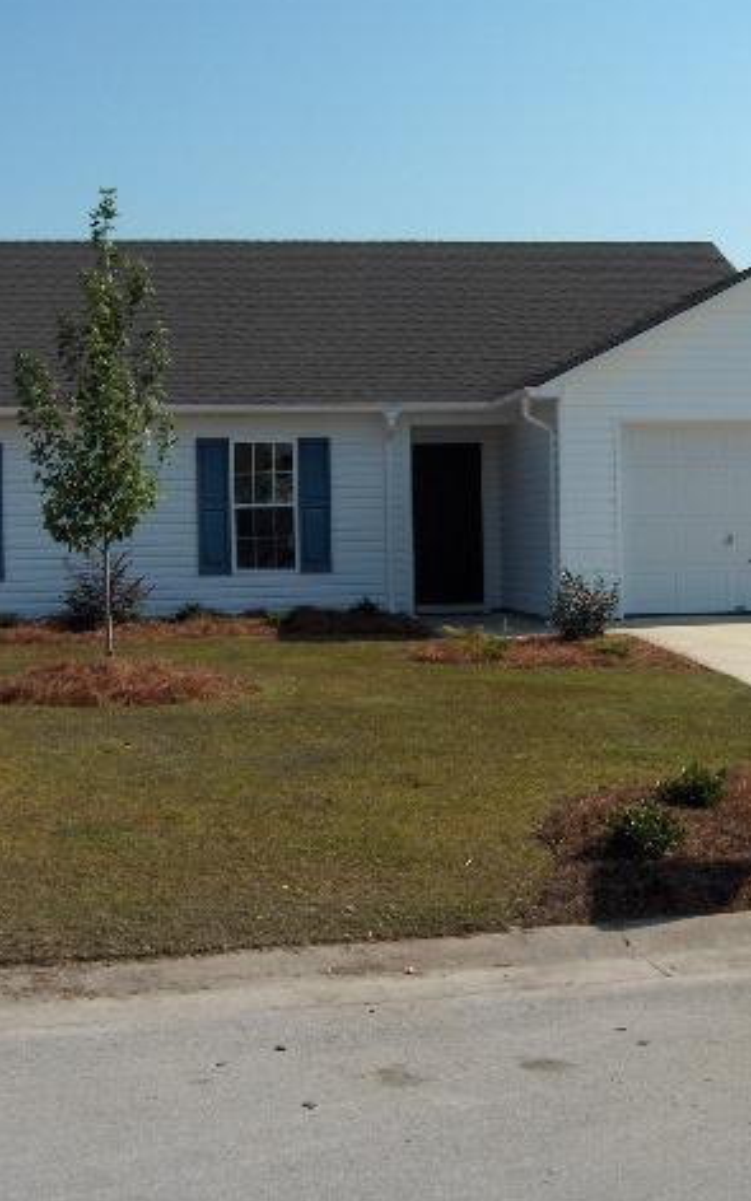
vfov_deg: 36.3
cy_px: 593
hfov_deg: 23.1
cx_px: 443
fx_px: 1834
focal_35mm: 56
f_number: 4.8
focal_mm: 8
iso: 100
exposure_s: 1/735
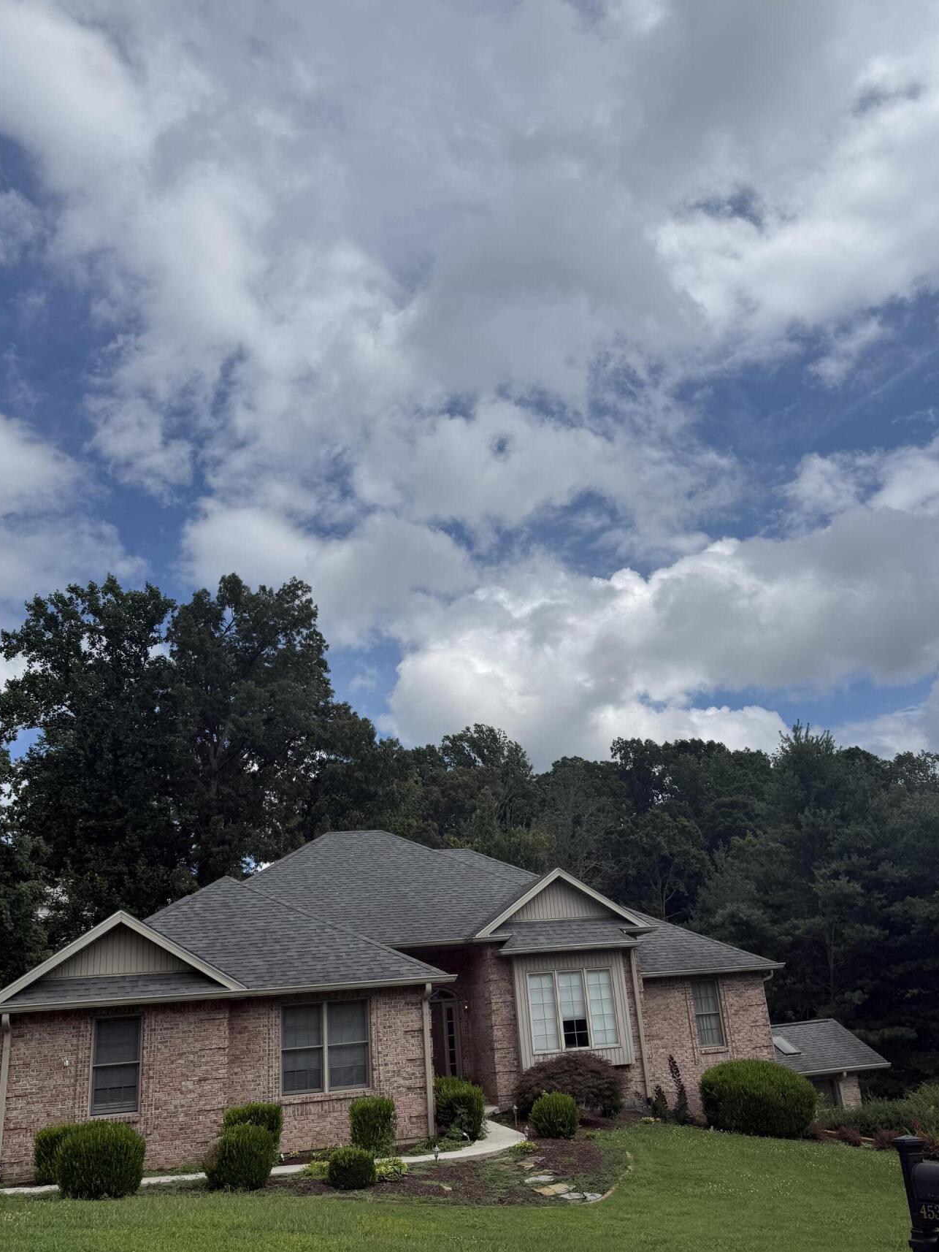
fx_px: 1012
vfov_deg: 63.4
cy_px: 643
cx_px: 484
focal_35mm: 28
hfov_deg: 49.7
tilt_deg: +22.1
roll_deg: +5.0
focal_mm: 6.76
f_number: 1.78
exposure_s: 1/11905
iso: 80
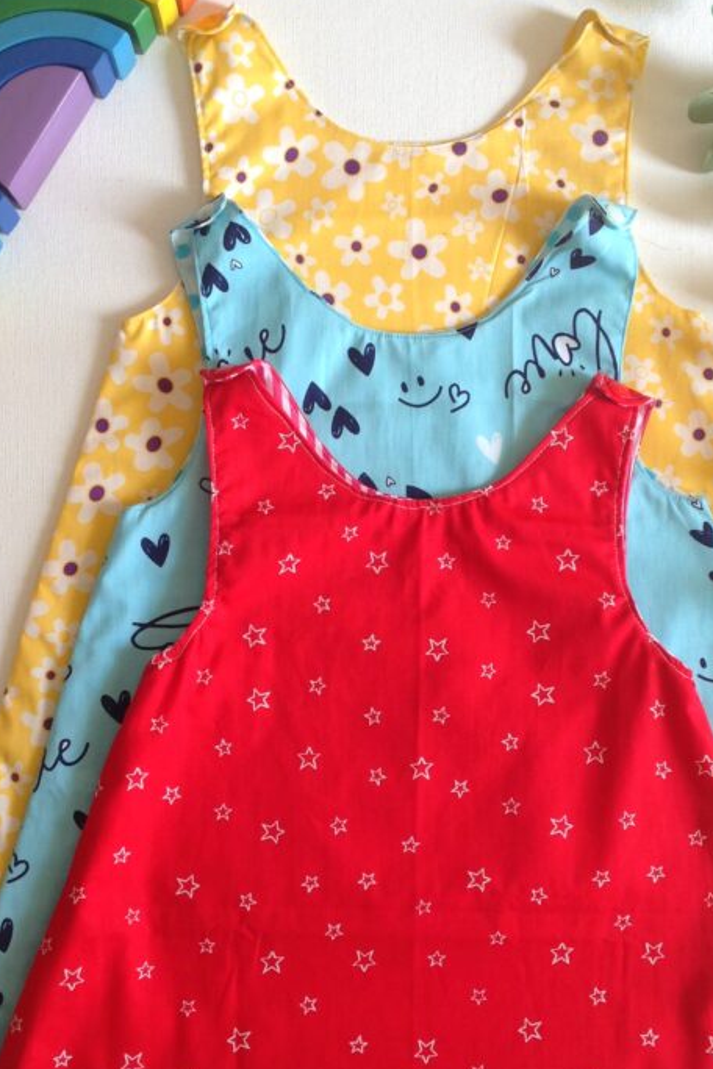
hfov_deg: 28.1
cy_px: 636
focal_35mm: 48
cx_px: 378
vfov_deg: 40.9
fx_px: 1426
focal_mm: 4.28
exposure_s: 1/60
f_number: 2.4
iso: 50
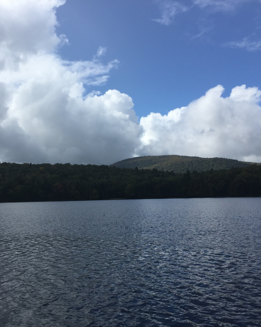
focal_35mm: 38
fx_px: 367
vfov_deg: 47.9
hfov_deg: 38.8
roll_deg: +1.7
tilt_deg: +6.0
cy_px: 164
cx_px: 91
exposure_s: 1/3300
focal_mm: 4.15
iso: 32
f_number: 2.2
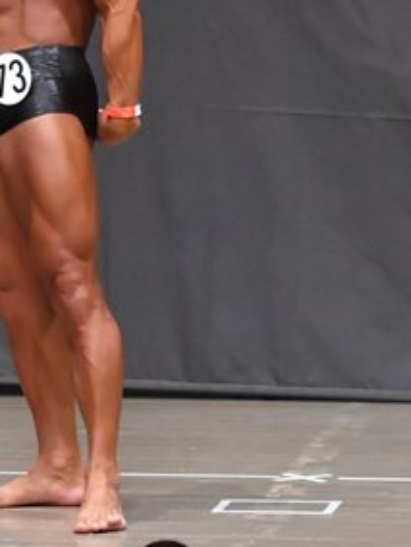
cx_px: 22
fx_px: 9008
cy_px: 121
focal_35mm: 569
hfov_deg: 2.6
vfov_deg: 3.5
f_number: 5.6
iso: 8000
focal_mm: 145
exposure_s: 1/400
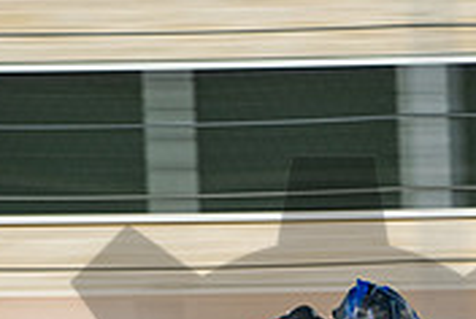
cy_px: 488
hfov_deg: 4.2
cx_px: 333
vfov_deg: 2.8
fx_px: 6529
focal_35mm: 493
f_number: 4.5
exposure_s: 1/200
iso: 160
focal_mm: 100
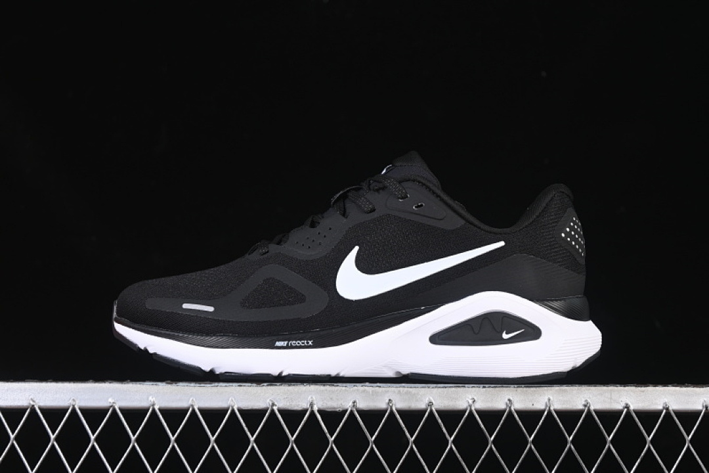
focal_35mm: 75
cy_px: 236
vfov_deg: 18.2
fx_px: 1477
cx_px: 354
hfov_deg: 27.0
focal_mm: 50
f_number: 6.3
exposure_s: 1/50
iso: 160
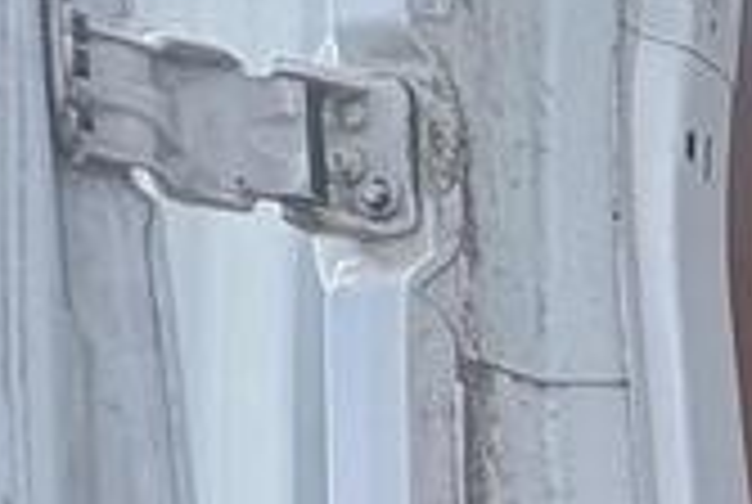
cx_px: 1801
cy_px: 909
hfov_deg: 15.1
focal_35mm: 78
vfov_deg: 15.2
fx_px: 1632
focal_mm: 2.22
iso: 64
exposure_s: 1/347
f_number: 2.2
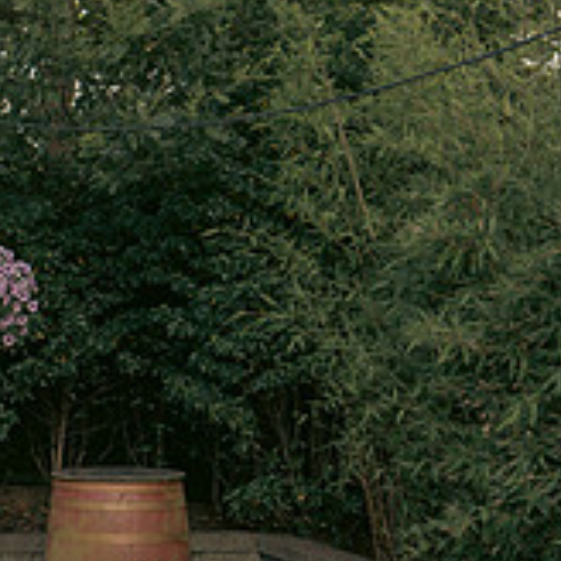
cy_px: 422
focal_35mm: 90
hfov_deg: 16.5
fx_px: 1650
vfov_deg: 19.2
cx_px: -407
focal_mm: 30
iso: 200
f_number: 5.6
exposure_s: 1/160
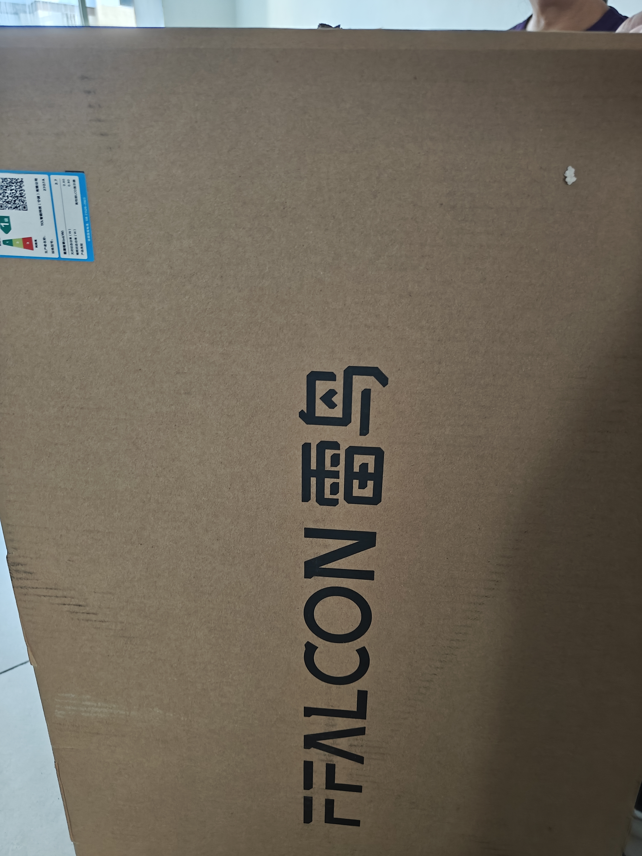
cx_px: 321
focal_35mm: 24
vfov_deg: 71.6
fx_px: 593
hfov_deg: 56.8
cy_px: 428
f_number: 1.8
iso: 1000
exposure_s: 1/33
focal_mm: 5.59
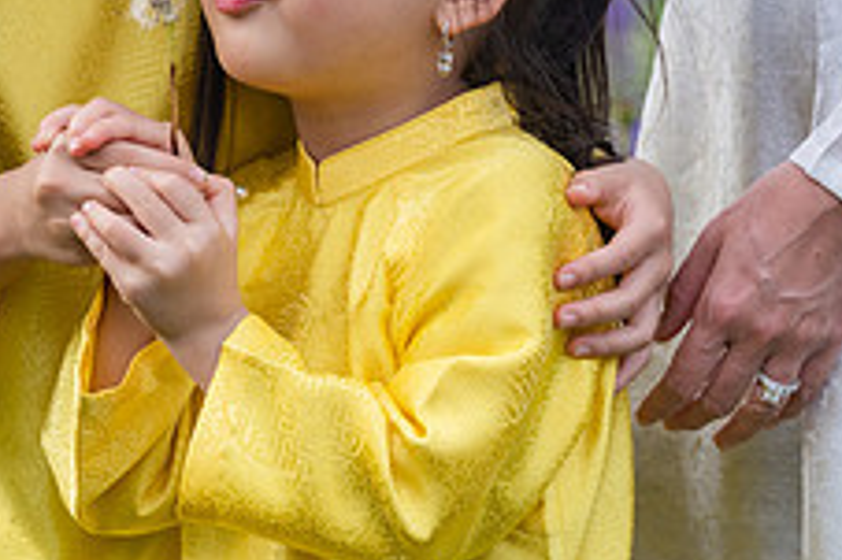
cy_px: -9
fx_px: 8180
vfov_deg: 3.9
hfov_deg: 5.9
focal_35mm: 350
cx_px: 226
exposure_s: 1/400
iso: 320
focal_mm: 137
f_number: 4
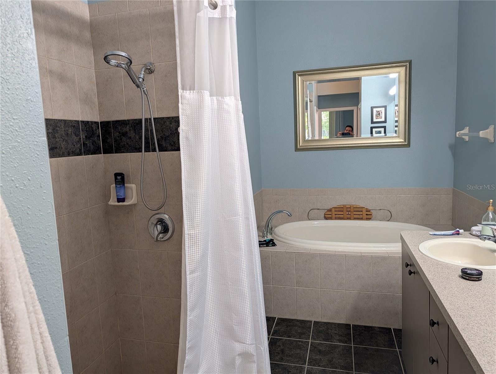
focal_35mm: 24
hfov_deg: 71.5
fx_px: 344
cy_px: 187
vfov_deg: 56.9
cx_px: 248
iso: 125
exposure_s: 1/83.8
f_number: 1.68
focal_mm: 6.9
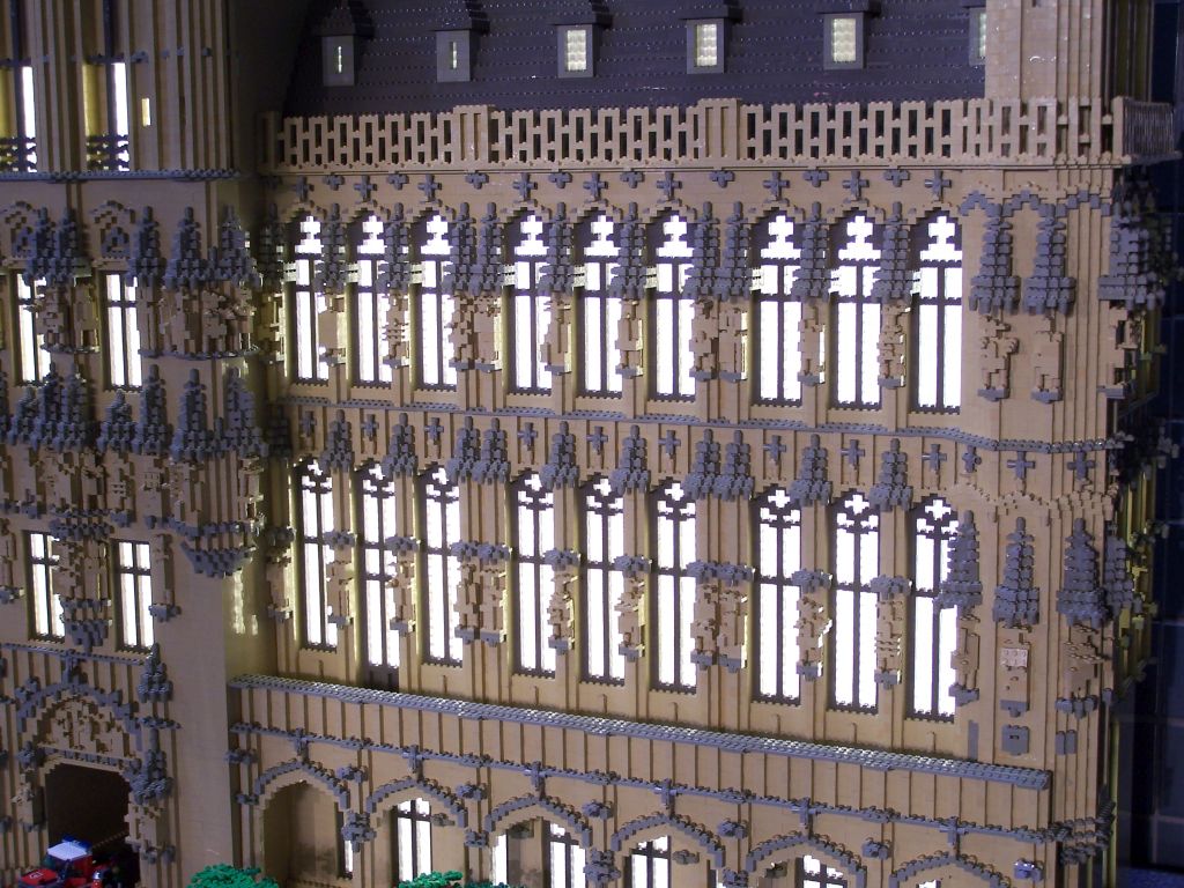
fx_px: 2018
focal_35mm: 59
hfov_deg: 32.7
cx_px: 592
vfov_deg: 24.8
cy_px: 444
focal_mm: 9.8
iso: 80
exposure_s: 1/3
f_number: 3.1
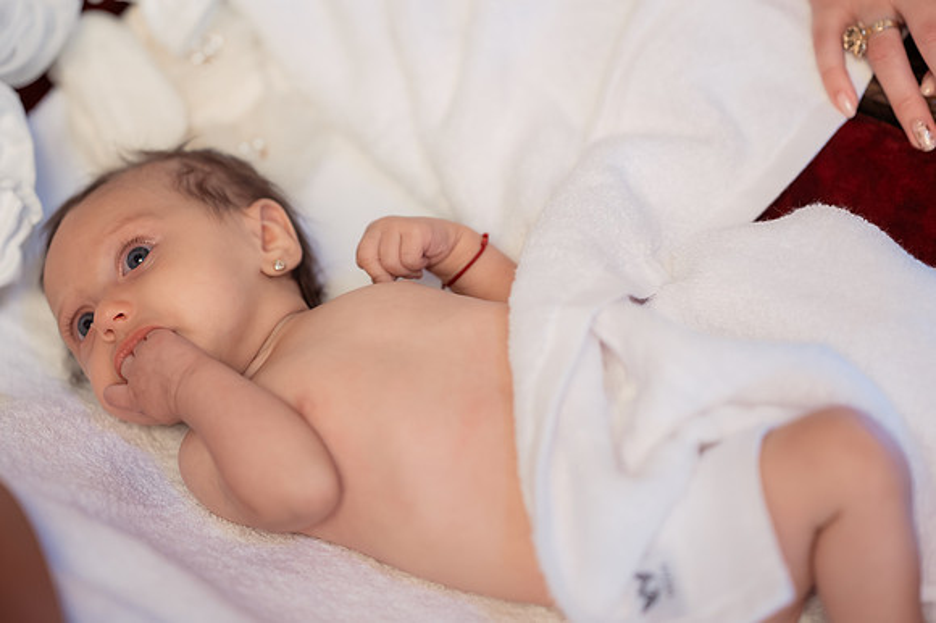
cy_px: 273
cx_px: 410
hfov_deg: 21.3
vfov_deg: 14.3
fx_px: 2483
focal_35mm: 96
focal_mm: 85
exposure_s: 1/200
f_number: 2
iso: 1600
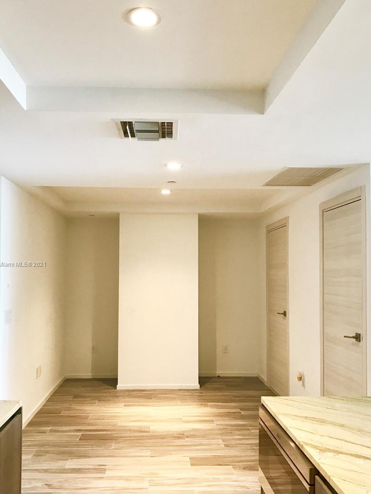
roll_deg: +0.2
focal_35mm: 32
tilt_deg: +1.7
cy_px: 264
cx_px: 171
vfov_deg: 56.8
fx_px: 457
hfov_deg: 44.1
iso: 40
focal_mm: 3.99
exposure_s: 1/15
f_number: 1.8
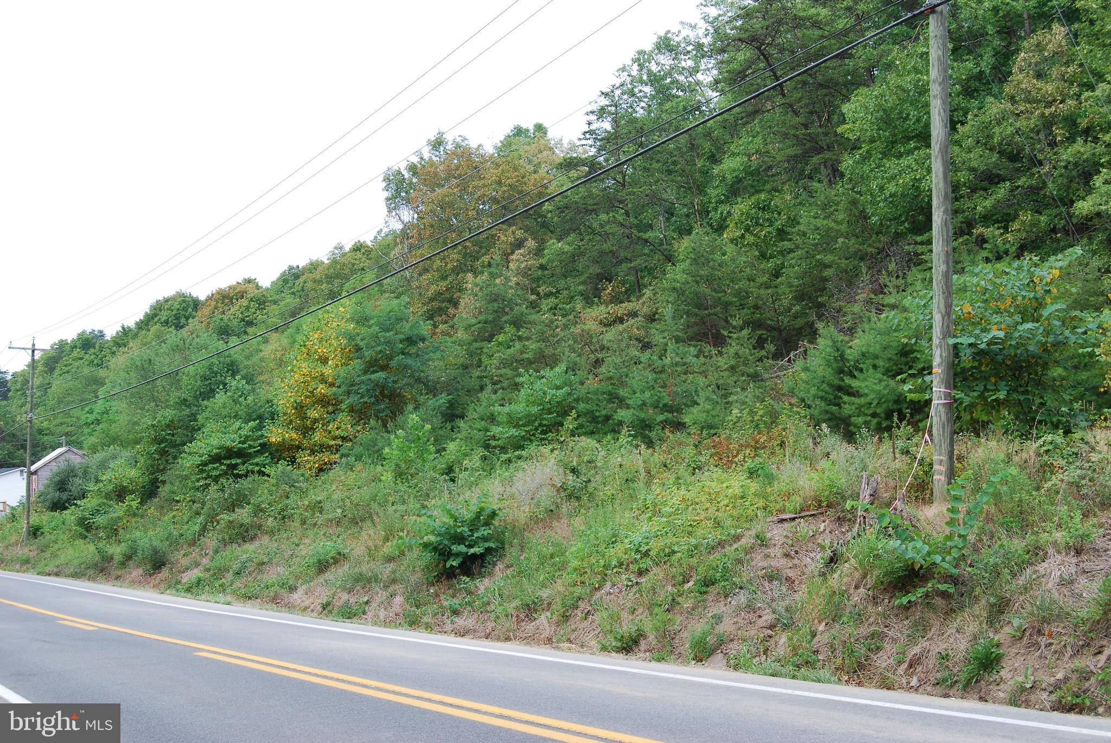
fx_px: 1436
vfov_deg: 29.0
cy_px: 372
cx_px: 556
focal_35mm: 46
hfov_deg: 42.3
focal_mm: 31
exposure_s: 1/100
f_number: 9
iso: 200
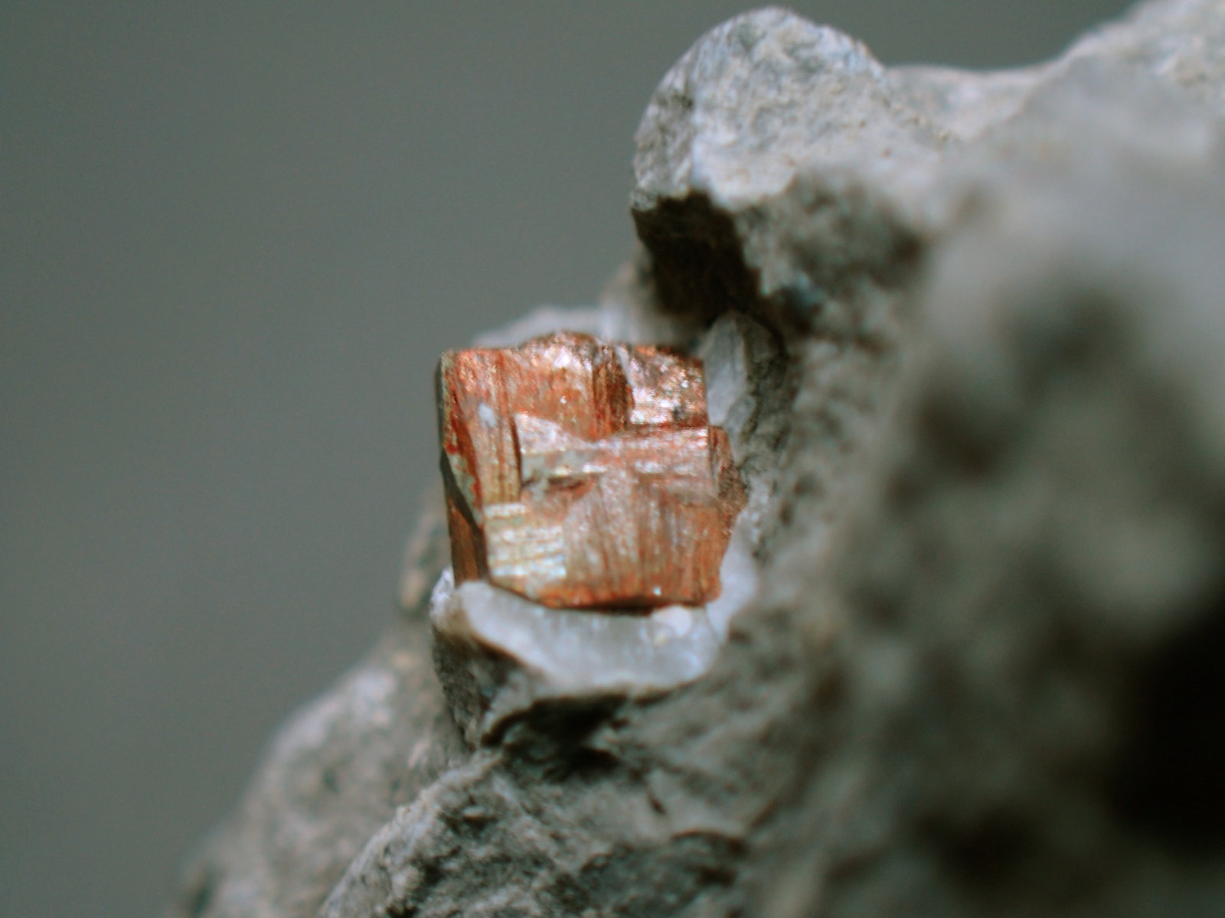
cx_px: 612
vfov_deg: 14.8
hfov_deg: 19.6
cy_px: 459
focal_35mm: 100
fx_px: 3539
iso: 100
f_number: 4.9
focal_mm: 18
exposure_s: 1/6
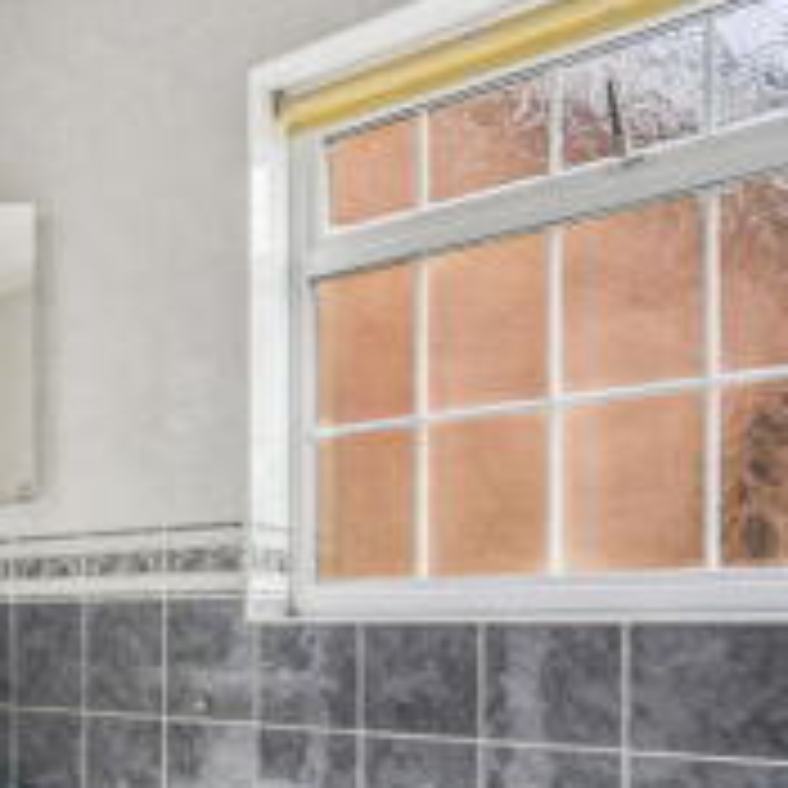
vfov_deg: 43.0
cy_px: 624
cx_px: -50
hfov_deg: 38.3
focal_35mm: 37
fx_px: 953
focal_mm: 16
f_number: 5
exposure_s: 1/60
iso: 320
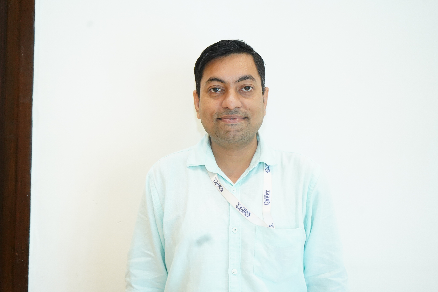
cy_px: 146
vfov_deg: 30.5
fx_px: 535
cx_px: 219
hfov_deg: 44.5
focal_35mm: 44
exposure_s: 1/125
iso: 4000
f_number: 4.5
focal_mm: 44
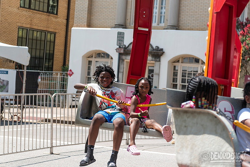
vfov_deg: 17.6
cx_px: 112
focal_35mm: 77
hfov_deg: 26.2
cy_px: 75
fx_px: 537
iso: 50
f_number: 4
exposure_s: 1/400
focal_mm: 70
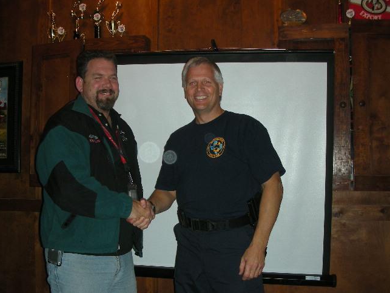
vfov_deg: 34.3
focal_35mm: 42
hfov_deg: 44.7
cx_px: 173
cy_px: 165
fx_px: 473
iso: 84
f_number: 2.8
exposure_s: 1/60
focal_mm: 5.8
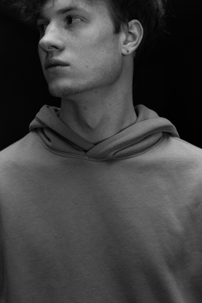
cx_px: 92
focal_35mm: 65
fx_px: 547
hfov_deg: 20.9
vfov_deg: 30.6
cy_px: 85
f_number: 3.2
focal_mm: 30
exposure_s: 1/125
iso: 800
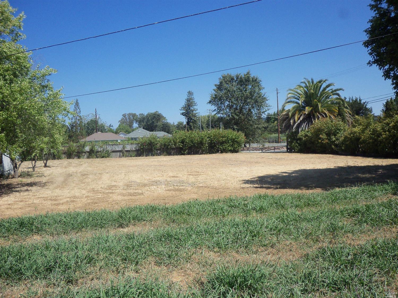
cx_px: 199
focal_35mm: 34
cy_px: 149
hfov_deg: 54.0
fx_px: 391
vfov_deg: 41.8
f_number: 8.8
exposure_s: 1/160
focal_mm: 5.7
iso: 80
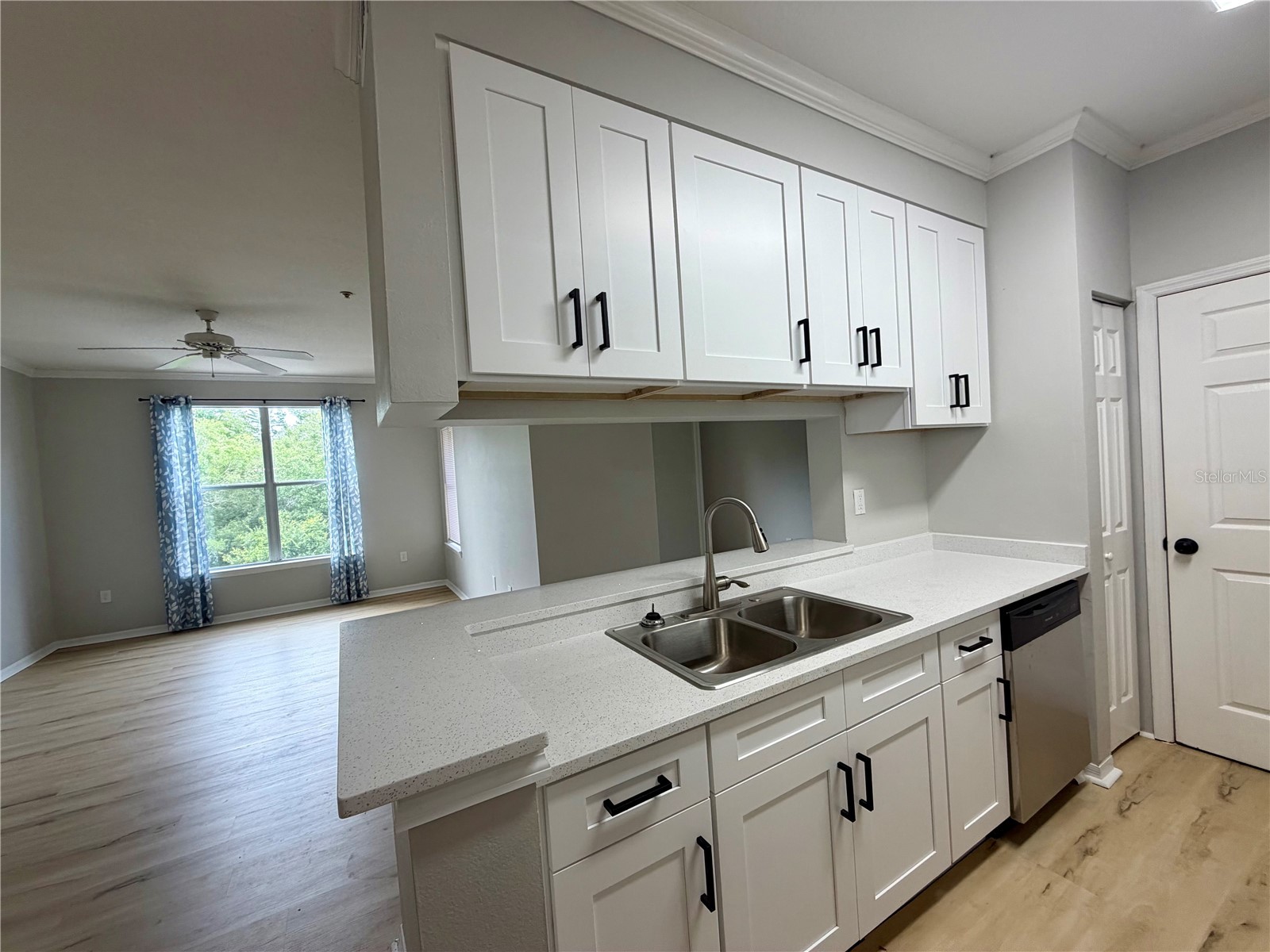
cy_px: 476
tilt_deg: -2.6
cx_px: 635
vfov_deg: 85.7
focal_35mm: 14
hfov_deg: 102.1
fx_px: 514
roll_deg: +4.2
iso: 100
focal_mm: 2.22
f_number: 2.2
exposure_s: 1/120
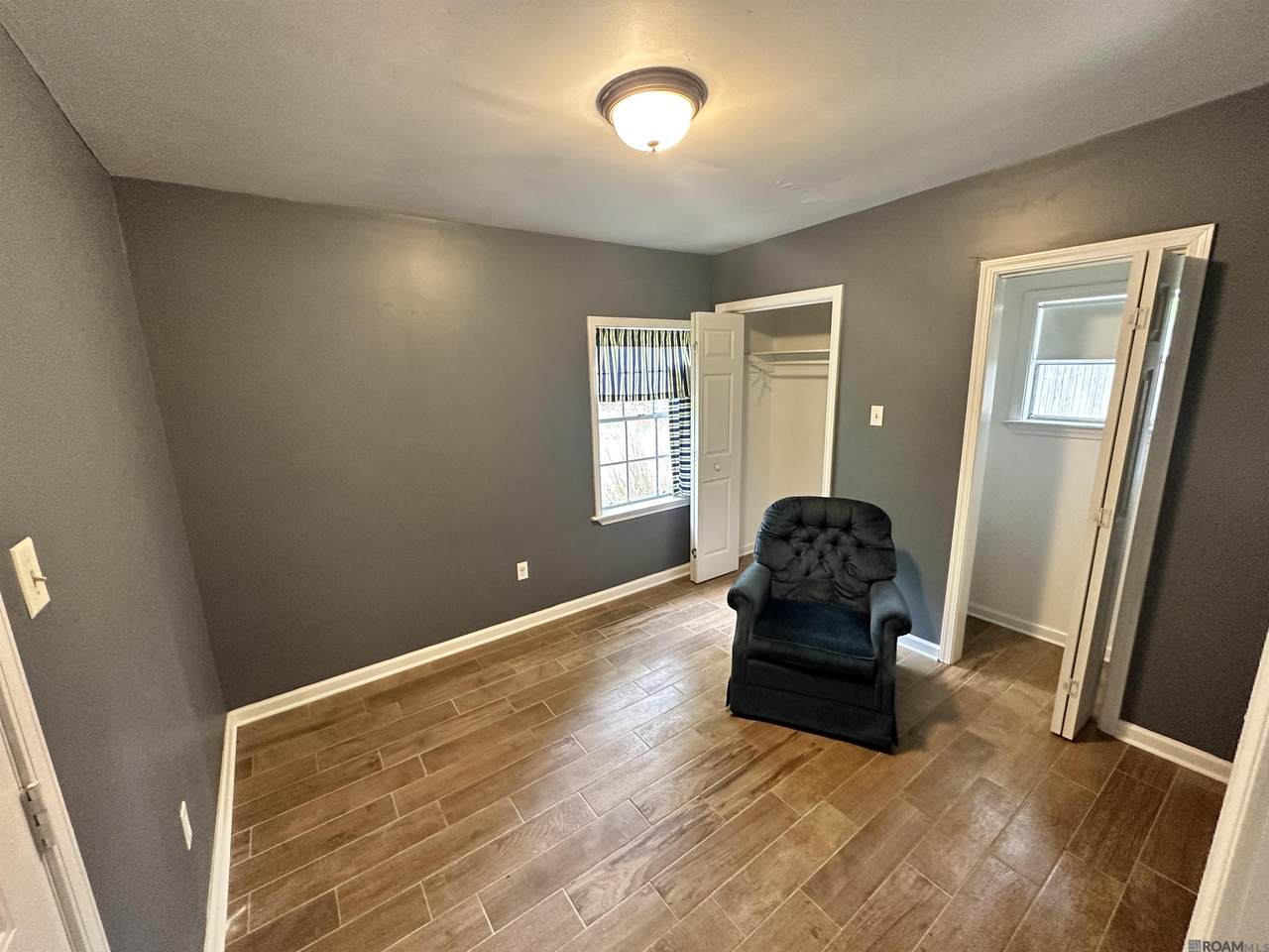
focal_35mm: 14
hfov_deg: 102.1
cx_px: 634
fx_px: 513
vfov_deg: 85.7
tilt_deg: -13.2
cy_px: 476
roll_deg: +1.3
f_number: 2.2
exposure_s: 1/60
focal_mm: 2.22
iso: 500
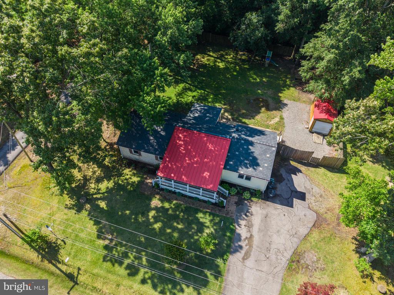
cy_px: 148
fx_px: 273
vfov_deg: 56.8
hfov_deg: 71.6
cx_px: 197
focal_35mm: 24
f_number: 1.8
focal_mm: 8.67
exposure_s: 1/800
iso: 100
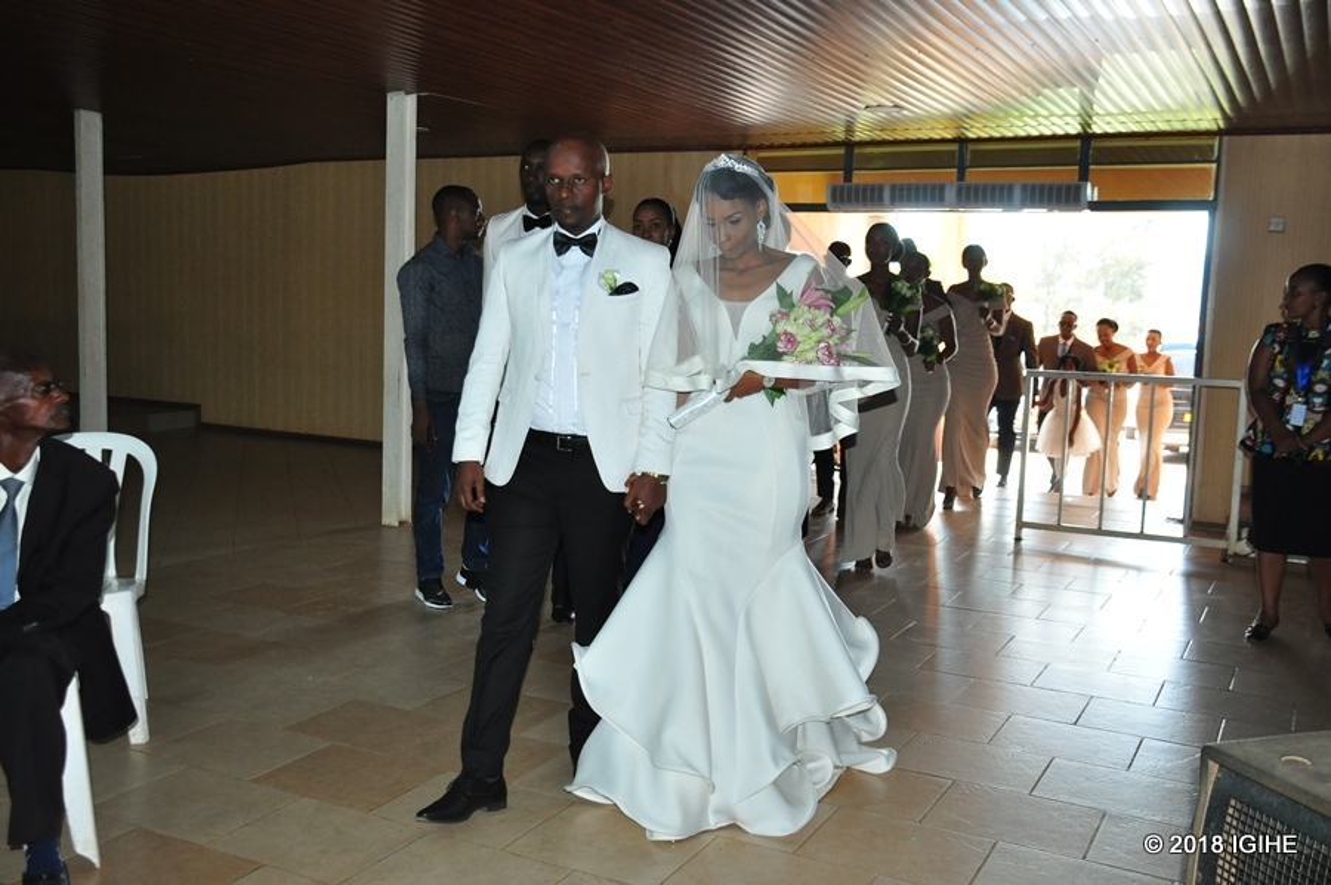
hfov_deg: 55.2
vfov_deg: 38.3
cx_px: 666
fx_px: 1274
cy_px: 442
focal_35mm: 34
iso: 800
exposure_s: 1/200
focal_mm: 23
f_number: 3.8
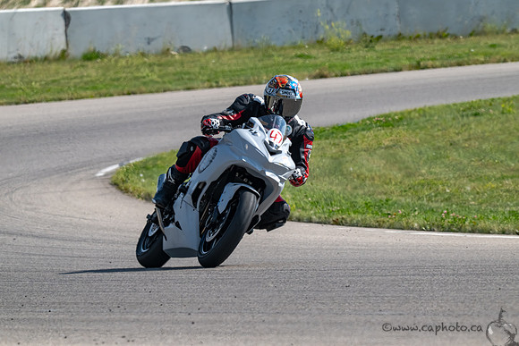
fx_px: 8652
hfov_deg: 3.4
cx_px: 260
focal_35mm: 600
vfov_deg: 2.3
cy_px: 173
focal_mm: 600
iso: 1100
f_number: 16
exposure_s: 1/1250
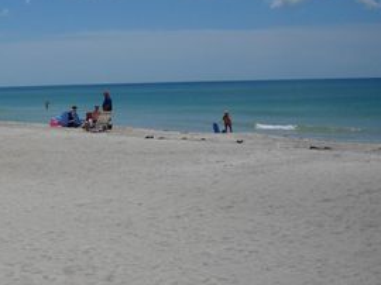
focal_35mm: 76
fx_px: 836
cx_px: 56
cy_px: 154
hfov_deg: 25.1
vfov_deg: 19.4
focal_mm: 6.72
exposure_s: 1/957
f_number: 5.5
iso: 64
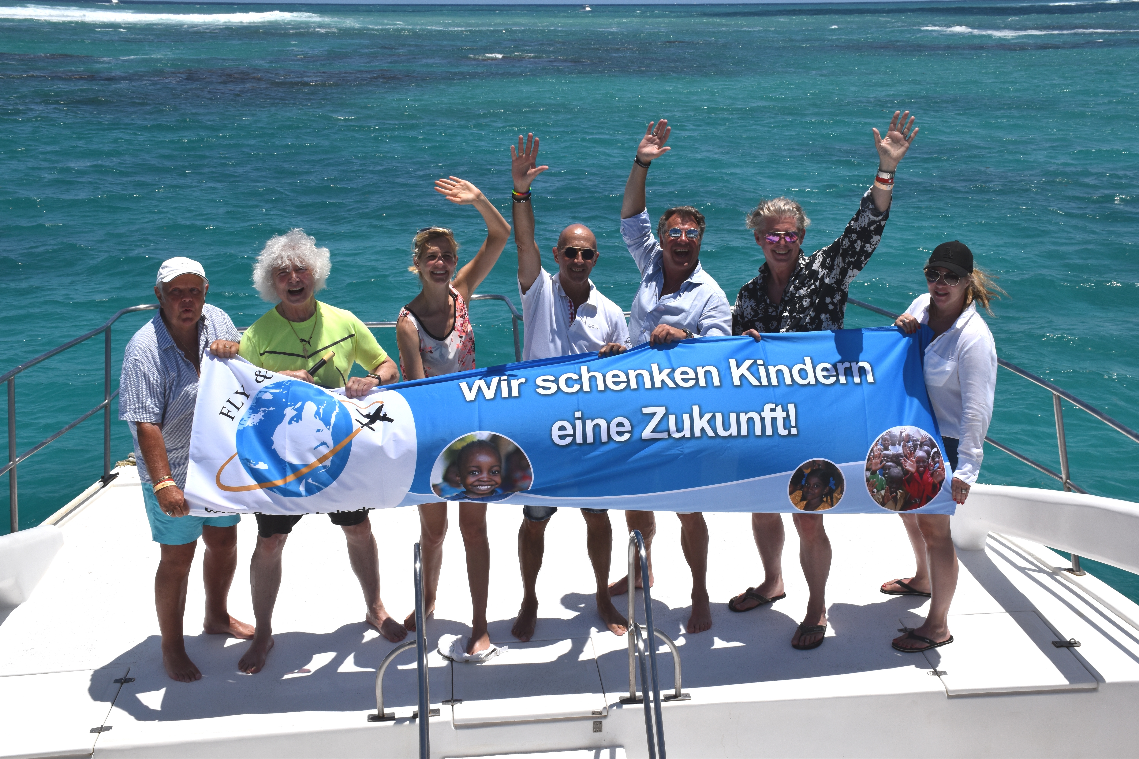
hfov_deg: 43.6
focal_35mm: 45
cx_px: 570
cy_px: 380
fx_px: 1424
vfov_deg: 29.9
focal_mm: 30
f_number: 13
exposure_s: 1/640
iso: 200
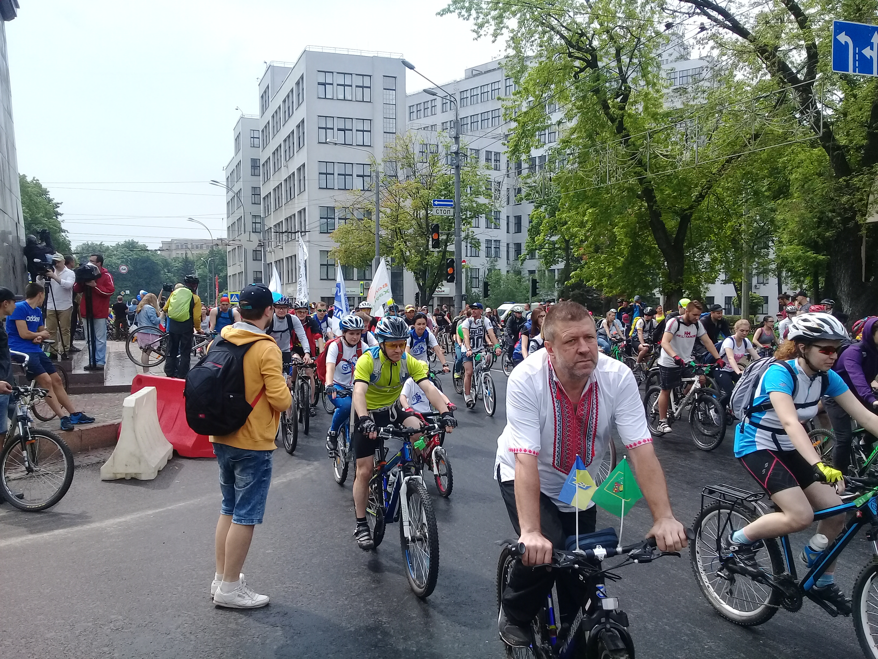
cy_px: 330
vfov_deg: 45.4
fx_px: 786
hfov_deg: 58.4
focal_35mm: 31
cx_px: 439
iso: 50
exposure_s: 1/615
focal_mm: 3.3
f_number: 2.2
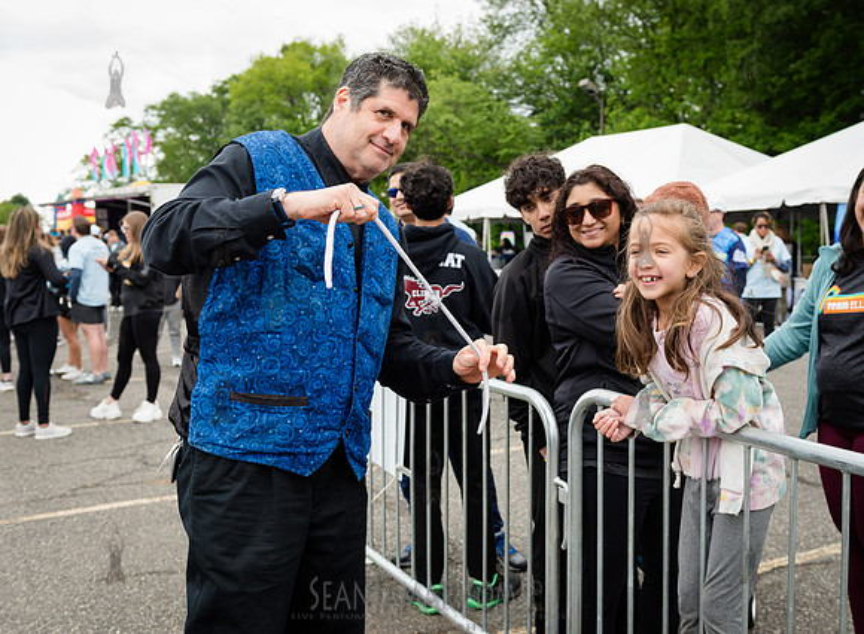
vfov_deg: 35.2
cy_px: 331
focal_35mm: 40
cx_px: 497
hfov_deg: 46.5
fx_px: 1002
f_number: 4
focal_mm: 35
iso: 400
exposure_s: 1/320
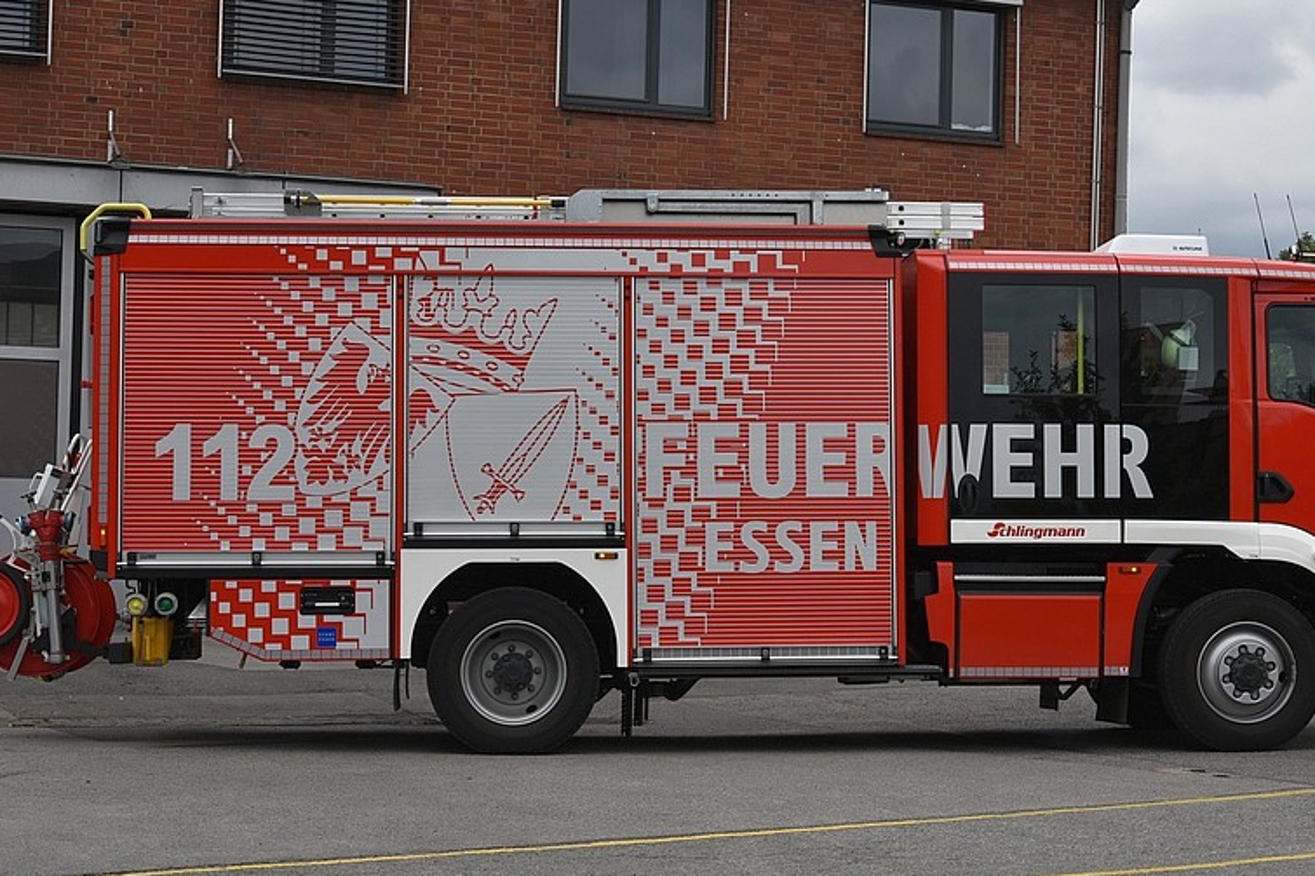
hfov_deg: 32.4
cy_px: 446
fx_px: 2264
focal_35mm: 62
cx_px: 709
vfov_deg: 21.9
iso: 200
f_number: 10
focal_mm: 52
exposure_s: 1/400
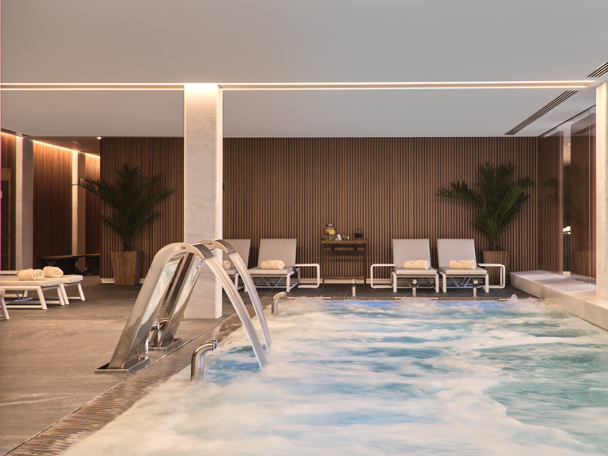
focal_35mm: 52
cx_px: 341
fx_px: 913
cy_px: 228
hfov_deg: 36.8
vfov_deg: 28.0
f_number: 8
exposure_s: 1/4
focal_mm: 32
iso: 160
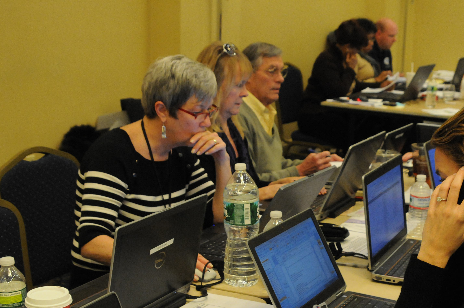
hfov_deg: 31.7
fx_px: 811
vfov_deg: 21.4
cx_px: 301
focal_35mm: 63
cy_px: 223
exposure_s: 1/100
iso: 1600
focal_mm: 28
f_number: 5
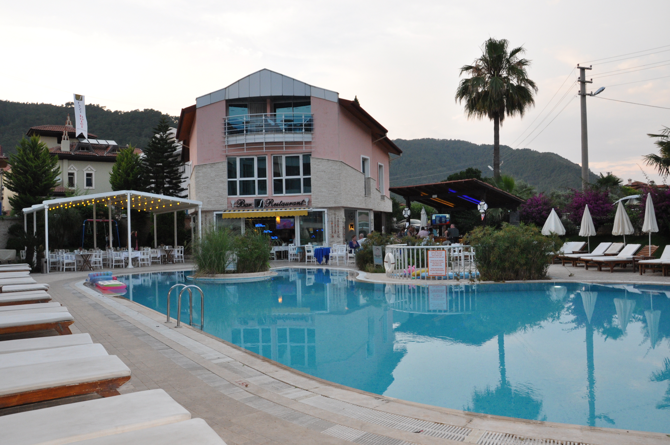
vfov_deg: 47.8
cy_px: 222
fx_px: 502
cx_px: 335
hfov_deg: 67.4
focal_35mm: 27
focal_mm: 18
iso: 1000
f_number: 8
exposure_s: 1/200
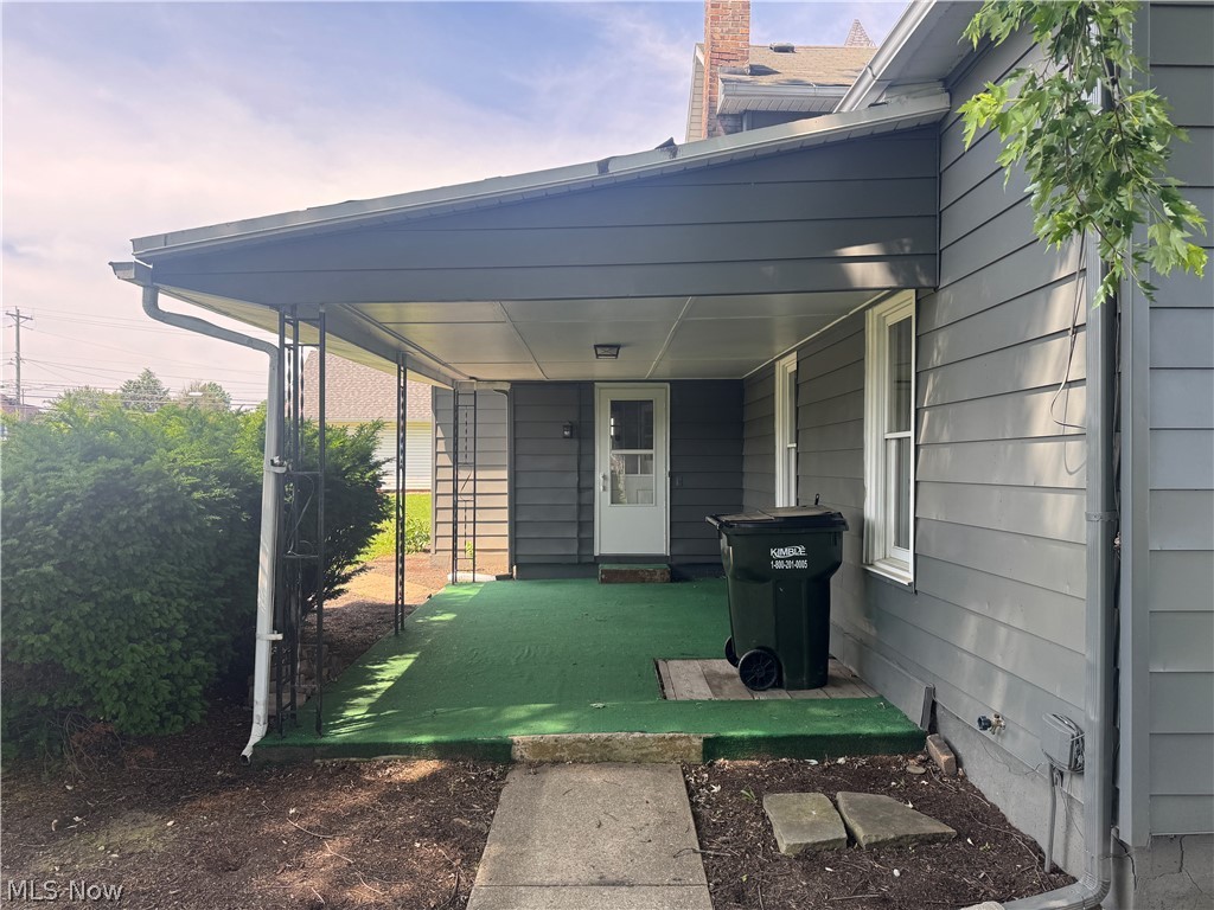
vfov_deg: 56.8
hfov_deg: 71.6
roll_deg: +0.5
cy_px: 455
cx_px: 607
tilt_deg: -1.2
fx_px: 842
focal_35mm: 24
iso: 80
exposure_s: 1/639
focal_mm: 6.76
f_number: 1.78
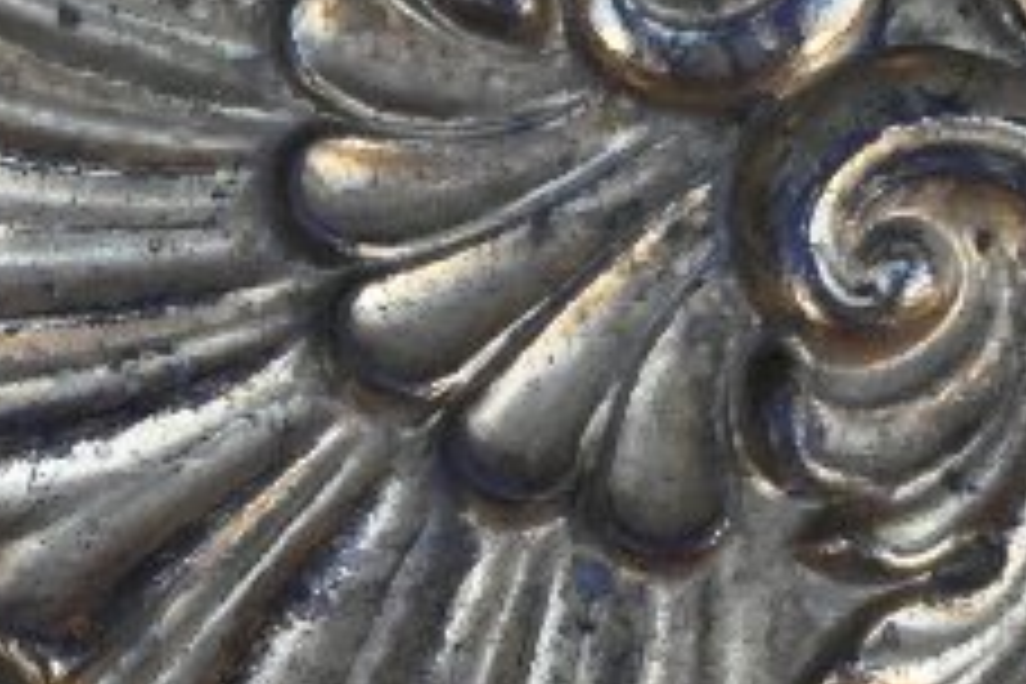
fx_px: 5737
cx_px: -324
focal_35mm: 201
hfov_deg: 10.0
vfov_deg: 6.7
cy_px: 981
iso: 10000
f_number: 6.3
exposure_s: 1/4000
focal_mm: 25.5
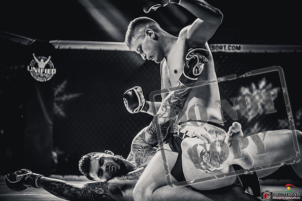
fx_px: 587
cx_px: 151
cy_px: 100
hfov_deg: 28.9
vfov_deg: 19.4
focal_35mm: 70
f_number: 4.5
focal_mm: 70
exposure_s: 1/500
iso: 1600
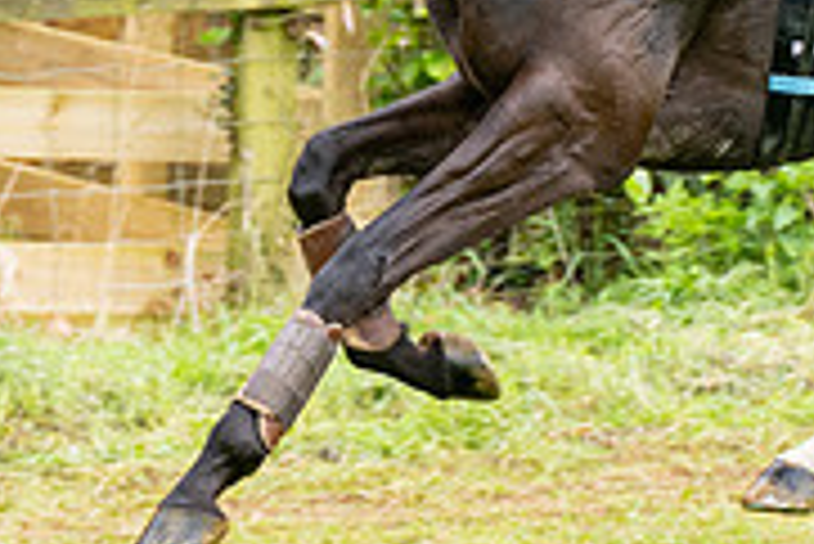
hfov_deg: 4.8
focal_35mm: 427
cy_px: -179
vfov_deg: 3.2
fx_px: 9662
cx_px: 898
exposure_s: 1/800
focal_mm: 98
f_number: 4
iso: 400
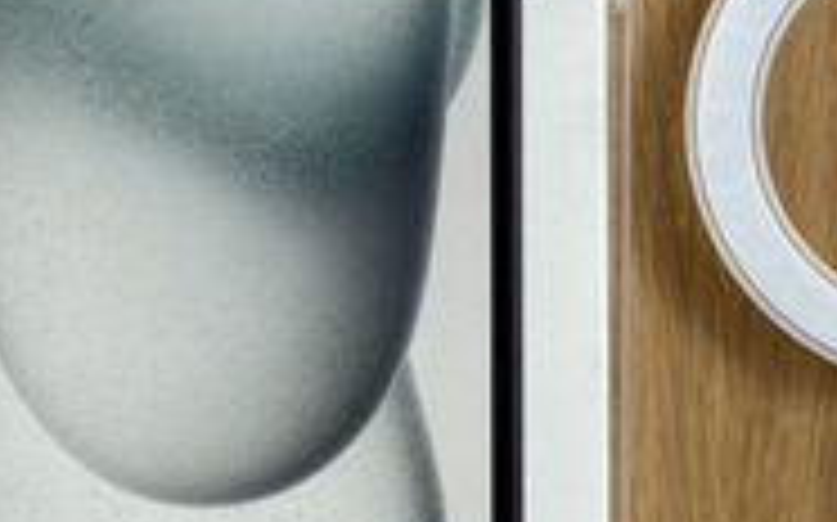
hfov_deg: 12.8
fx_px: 3739
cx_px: 464
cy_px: 86
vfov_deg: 8.0
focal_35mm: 164
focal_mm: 6.76
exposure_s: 1/102
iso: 100
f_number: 1.78
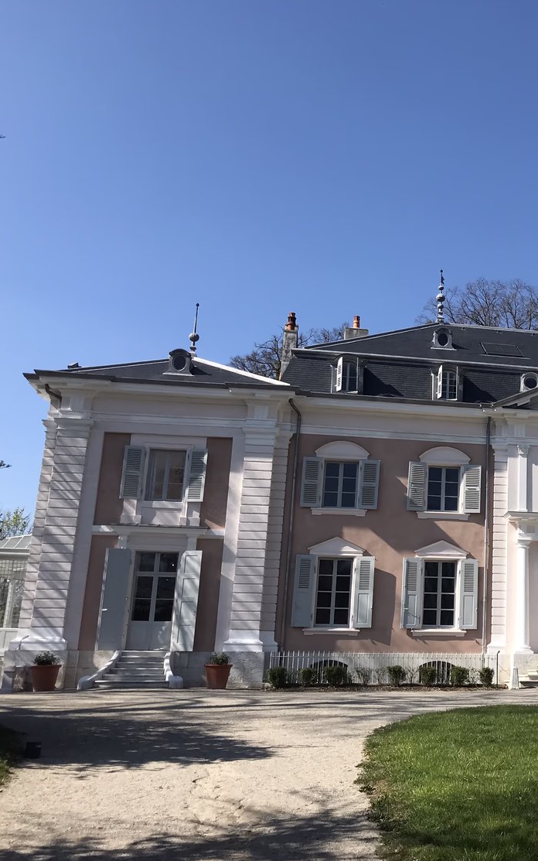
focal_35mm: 40
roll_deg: -1.4
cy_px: 428
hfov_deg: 30.0
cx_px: 529
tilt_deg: +17.3
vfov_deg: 49.3
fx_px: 938
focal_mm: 3.99
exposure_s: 1/2336
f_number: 1.8
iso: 20
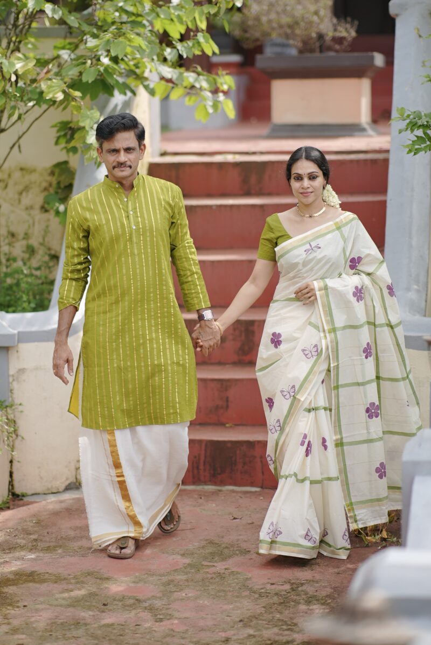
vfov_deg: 23.9
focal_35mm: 85
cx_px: 216
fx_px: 1525
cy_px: 322
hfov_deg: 16.1
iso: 160
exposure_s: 1/3200
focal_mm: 85
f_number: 1.4
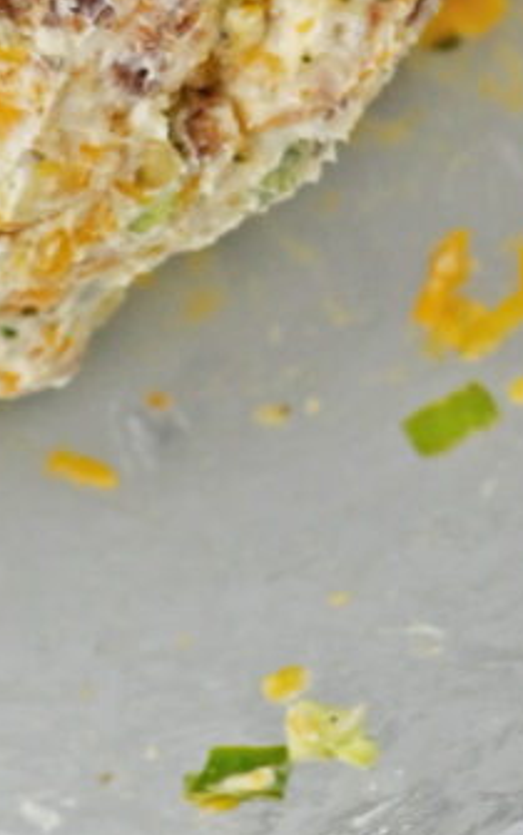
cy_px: -586
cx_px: -375
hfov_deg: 4.2
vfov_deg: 6.6
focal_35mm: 311
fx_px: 7077
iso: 280
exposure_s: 1/200
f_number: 5.6
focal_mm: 50
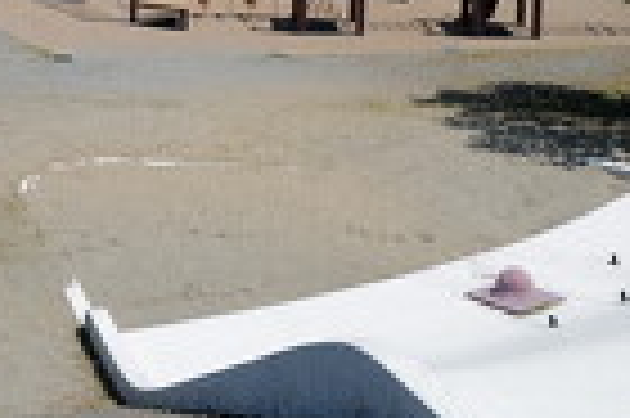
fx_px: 1398
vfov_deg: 15.9
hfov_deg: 25.2
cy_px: -160
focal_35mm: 80
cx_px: 189
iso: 100
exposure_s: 1/640
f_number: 5.6
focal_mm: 28
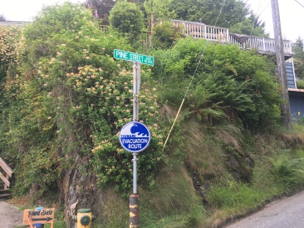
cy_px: 114
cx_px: 152
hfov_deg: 61.7
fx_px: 255
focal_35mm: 29
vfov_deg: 48.2
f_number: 2.2
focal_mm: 4.15
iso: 25
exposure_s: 1/137
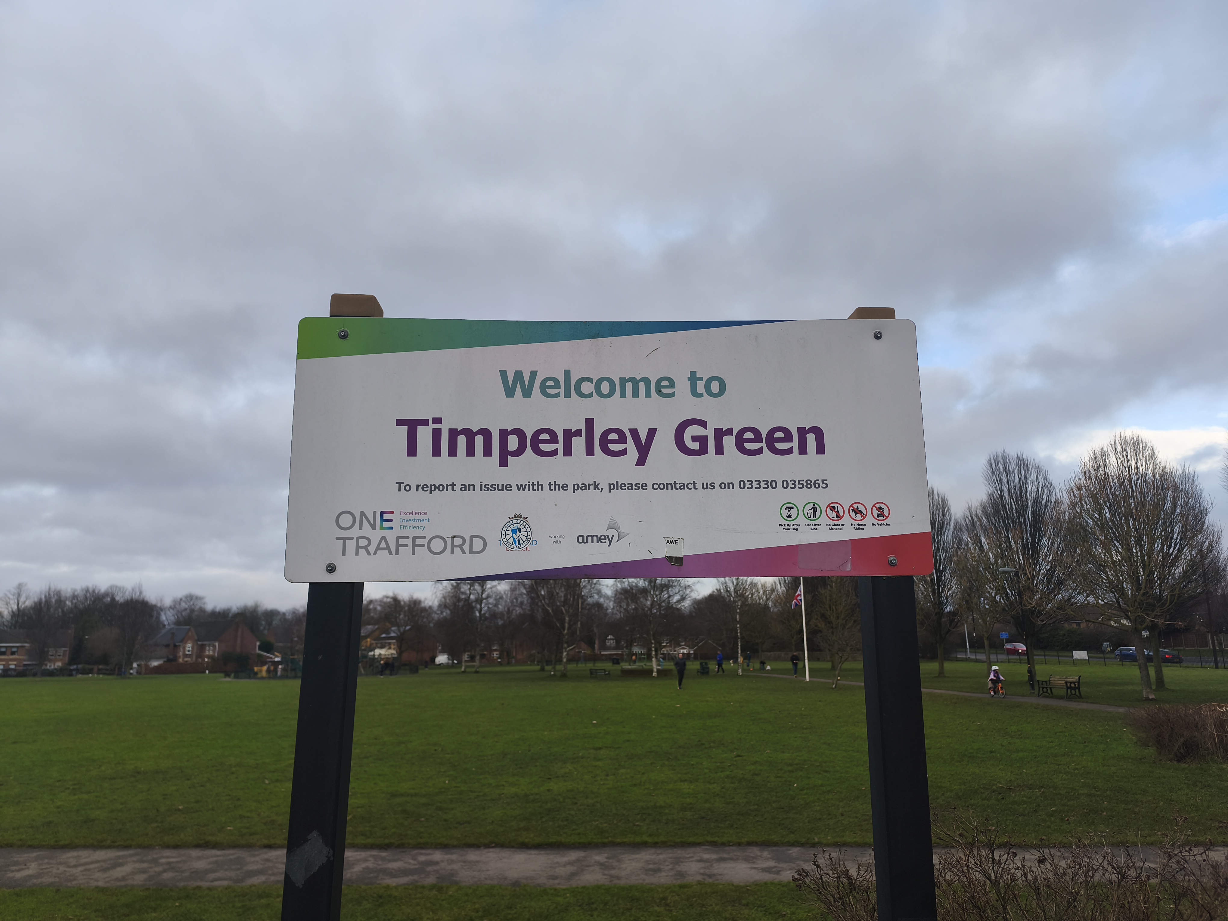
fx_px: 816
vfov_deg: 58.9
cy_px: 460
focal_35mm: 23
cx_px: 614
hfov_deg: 73.9
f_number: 1.65
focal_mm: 6.14
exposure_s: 1/184
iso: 50
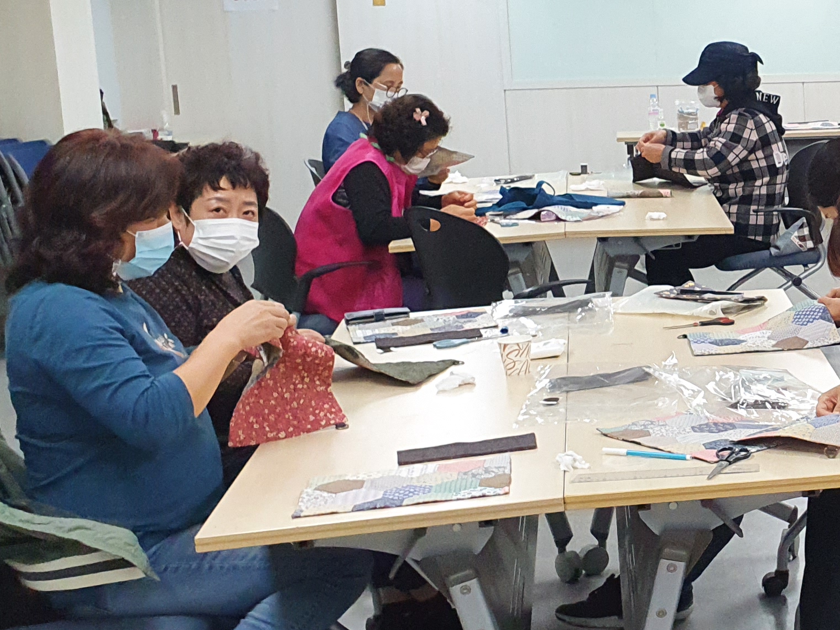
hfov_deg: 24.8
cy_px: 235
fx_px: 1674
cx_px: 1070
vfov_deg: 21.3
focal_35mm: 69
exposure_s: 1/120
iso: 250
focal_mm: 4.32
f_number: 2.4
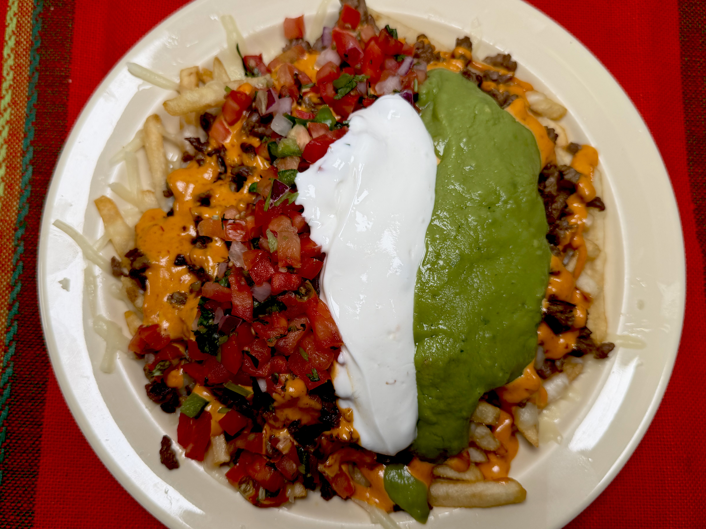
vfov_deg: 30.3
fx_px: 979
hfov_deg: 39.7
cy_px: 264
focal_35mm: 48
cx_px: 353
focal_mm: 6.76
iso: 50
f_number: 1.78
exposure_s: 1/144
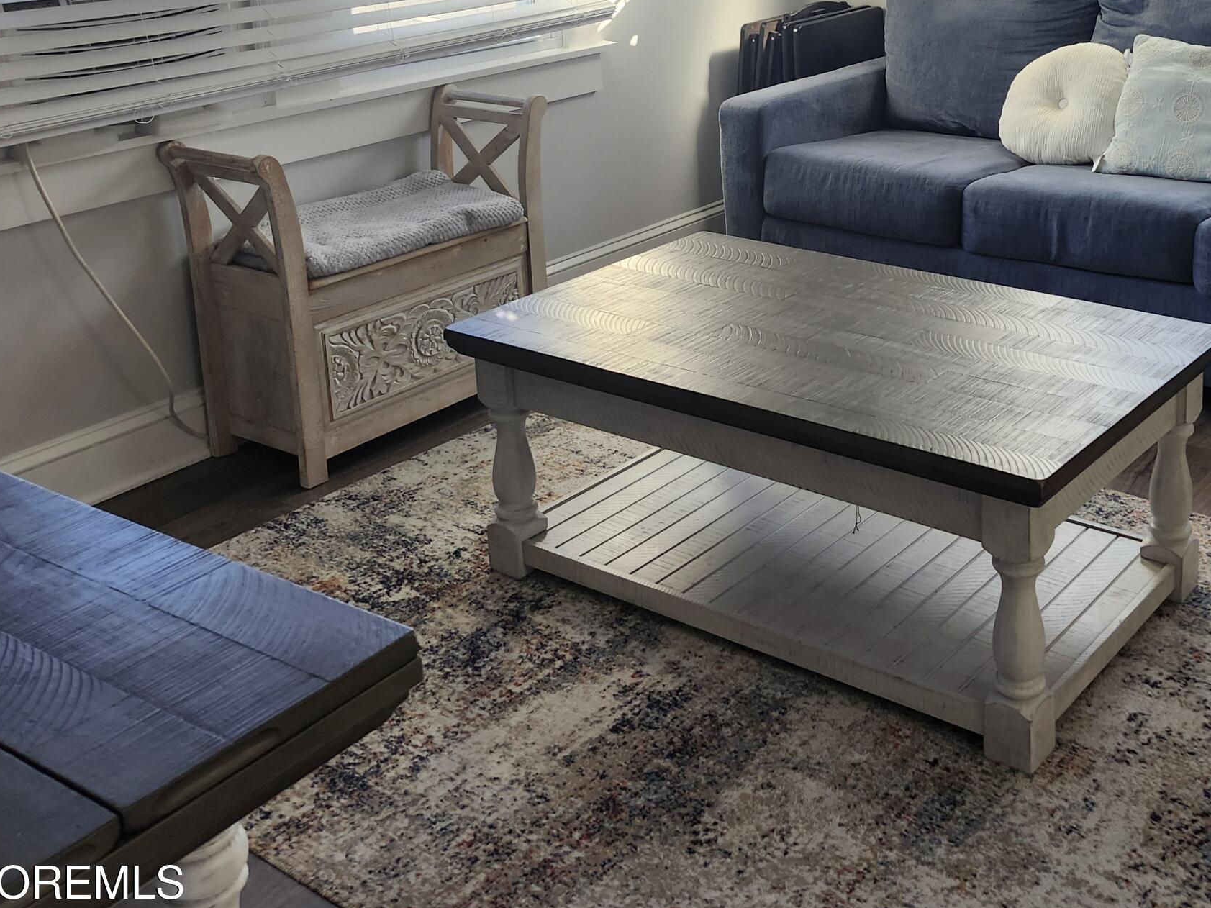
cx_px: 886
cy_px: 147
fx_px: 1434
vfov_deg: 33.8
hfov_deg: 44.5
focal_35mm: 41
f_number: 1.8
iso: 160
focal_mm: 5.54
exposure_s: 1/180
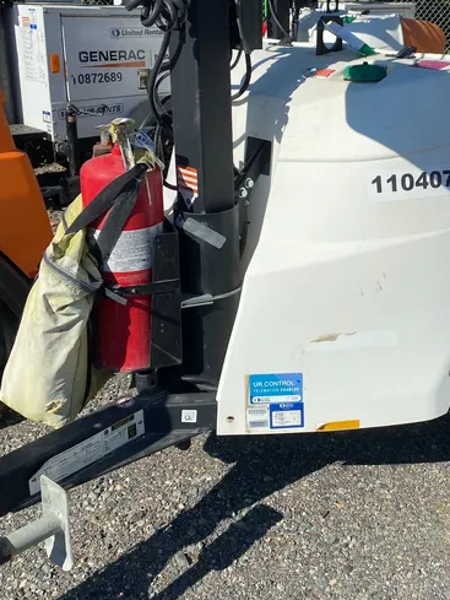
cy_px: 244
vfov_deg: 47.6
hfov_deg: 36.0
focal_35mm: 39
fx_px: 676
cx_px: 336
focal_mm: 4.25
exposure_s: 1/5025
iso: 32
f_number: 1.8
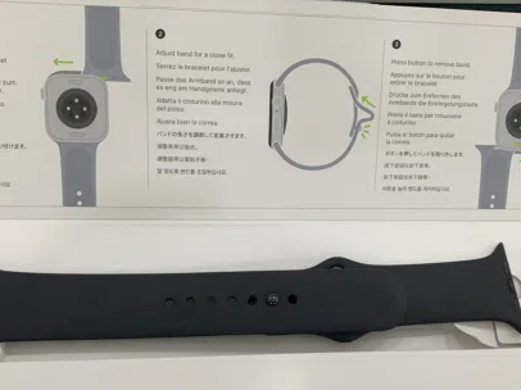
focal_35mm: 41
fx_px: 617
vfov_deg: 34.9
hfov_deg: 45.8
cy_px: 245
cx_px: 263
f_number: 1.8
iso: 80
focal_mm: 4.25
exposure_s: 1/121
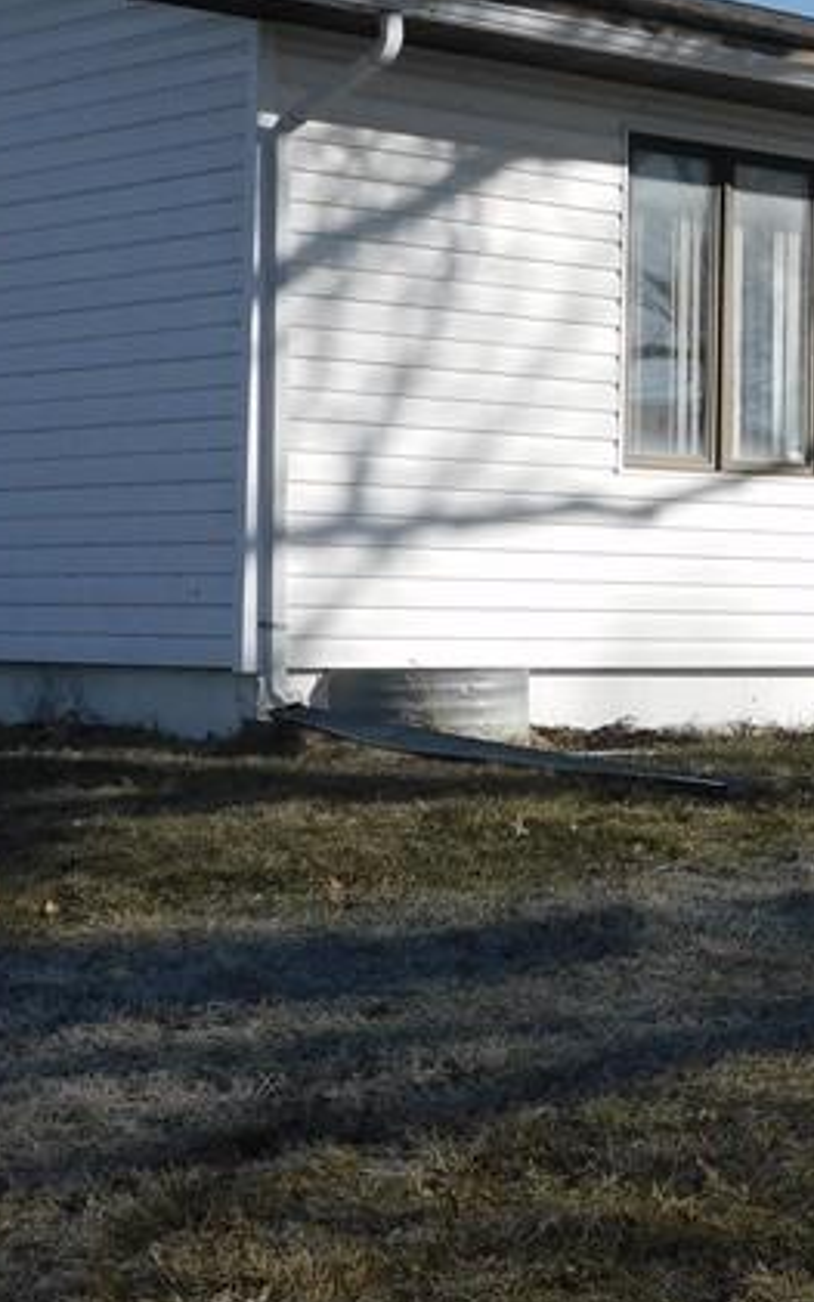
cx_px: 1099
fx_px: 3018
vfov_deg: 24.3
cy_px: 529
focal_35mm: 85
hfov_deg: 14.6
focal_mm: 5.9
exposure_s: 1/1600
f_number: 3.6
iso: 125
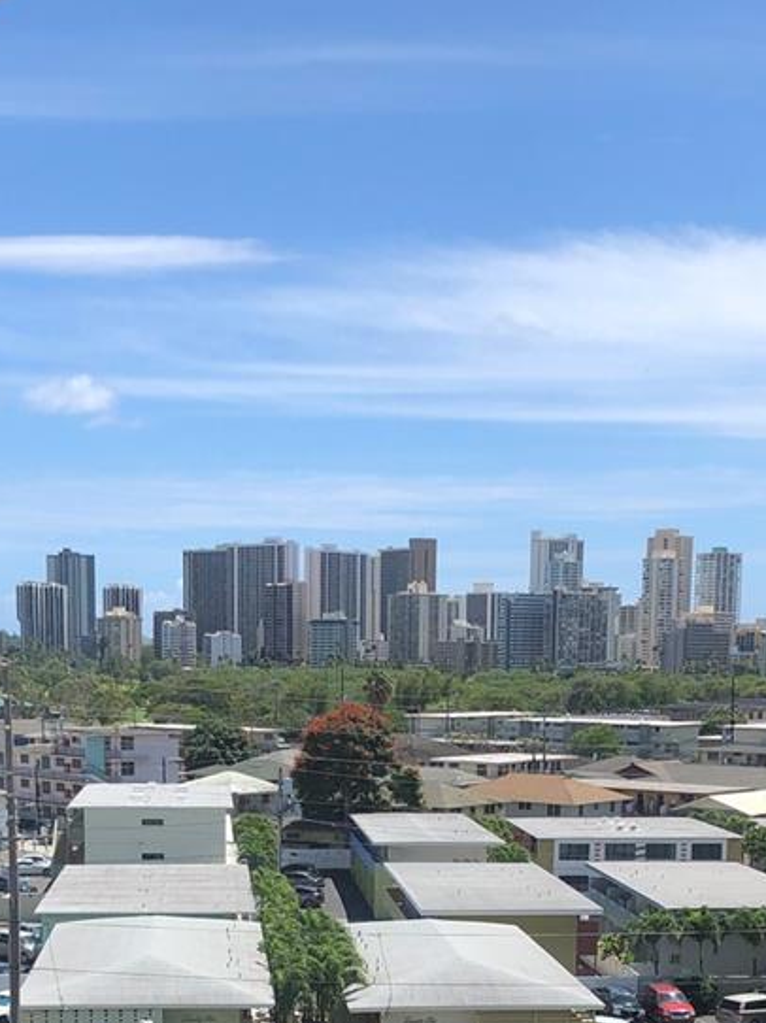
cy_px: 915
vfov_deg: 29.9
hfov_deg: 23.6
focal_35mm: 62
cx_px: 366
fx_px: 1831
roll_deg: -0.2
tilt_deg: -8.7
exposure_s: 1/2315
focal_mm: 4
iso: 20
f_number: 1.8
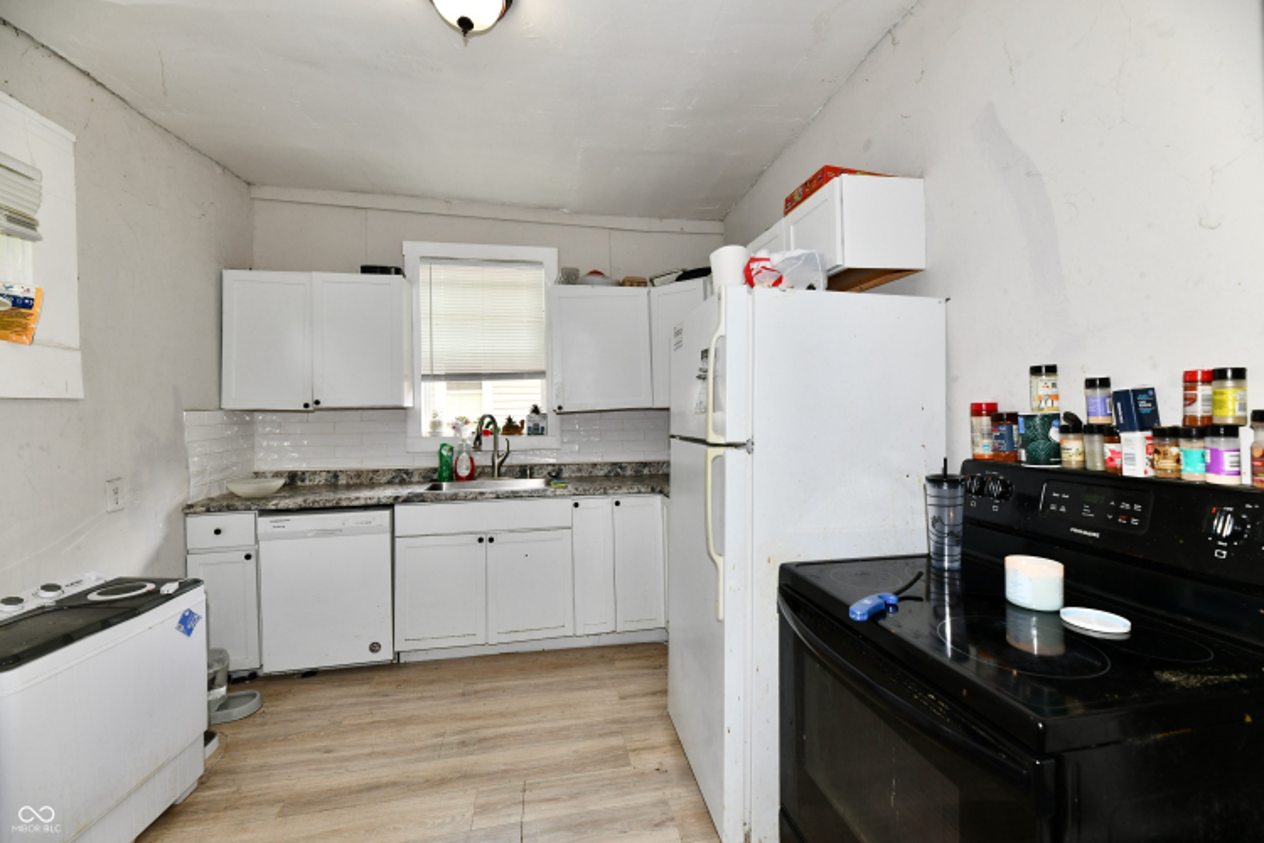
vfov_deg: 81.2
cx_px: 632
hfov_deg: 104.3
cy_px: 422
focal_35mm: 14
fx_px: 492
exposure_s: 1/60
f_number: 6.3
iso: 640
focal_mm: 14
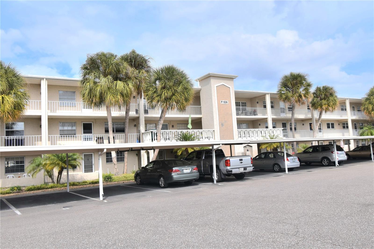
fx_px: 312
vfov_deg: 43.6
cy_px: 124
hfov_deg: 61.9
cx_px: 187
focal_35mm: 30
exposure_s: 1/400
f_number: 10
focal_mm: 20
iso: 200
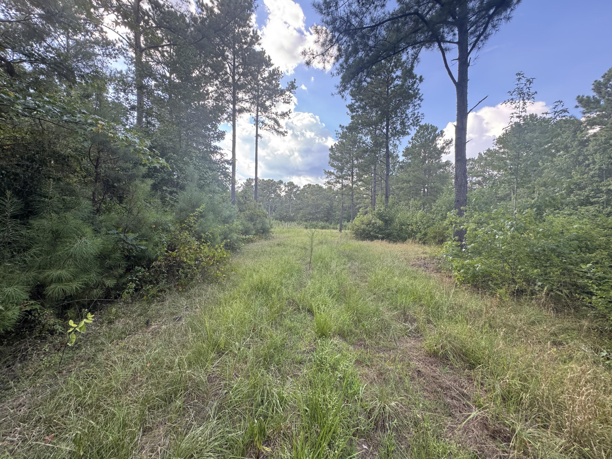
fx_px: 248
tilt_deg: +1.8
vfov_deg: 85.7
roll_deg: -0.8
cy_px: 230
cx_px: 306
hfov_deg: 102.1
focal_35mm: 14
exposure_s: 1/166
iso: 40
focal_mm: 2.22
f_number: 2.2
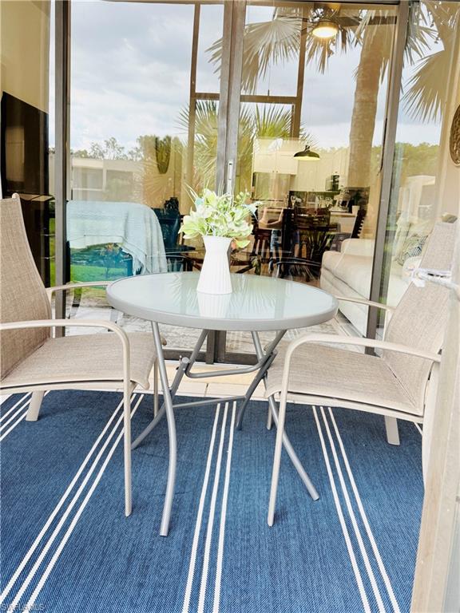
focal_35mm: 24
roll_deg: -2.7
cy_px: 306
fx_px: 425
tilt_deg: -7.4
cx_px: 230
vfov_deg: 71.6
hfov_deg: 56.8
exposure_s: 1/160
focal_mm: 6.76
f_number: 1.78
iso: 100
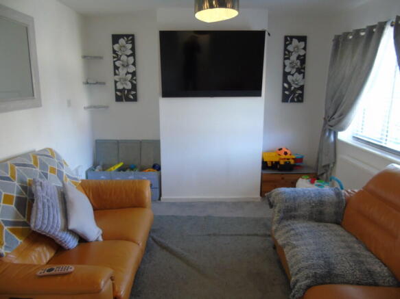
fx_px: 289
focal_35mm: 25
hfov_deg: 69.4
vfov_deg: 54.9
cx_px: 200
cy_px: 150
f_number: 3.4
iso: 320
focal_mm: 4.4
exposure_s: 1/30
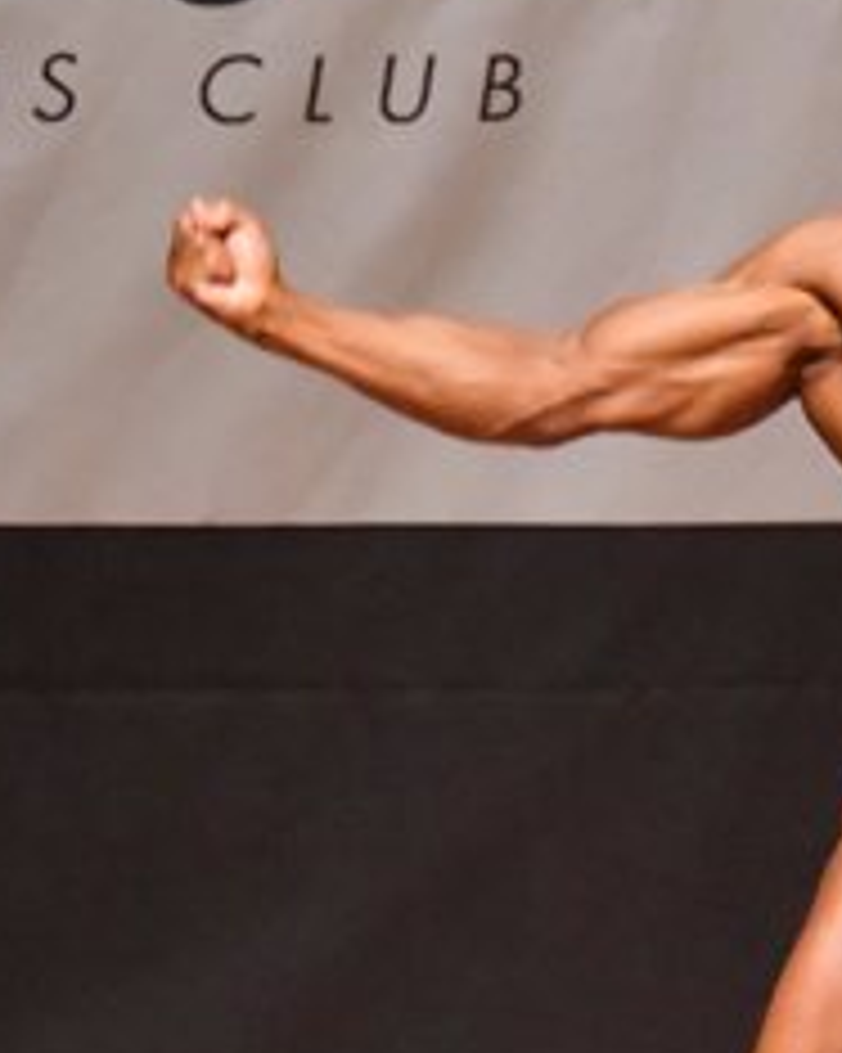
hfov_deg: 1.8
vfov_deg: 2.3
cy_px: 1022
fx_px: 26183
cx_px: 1105
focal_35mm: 840
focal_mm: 180
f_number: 5.6
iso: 12800
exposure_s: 1/400
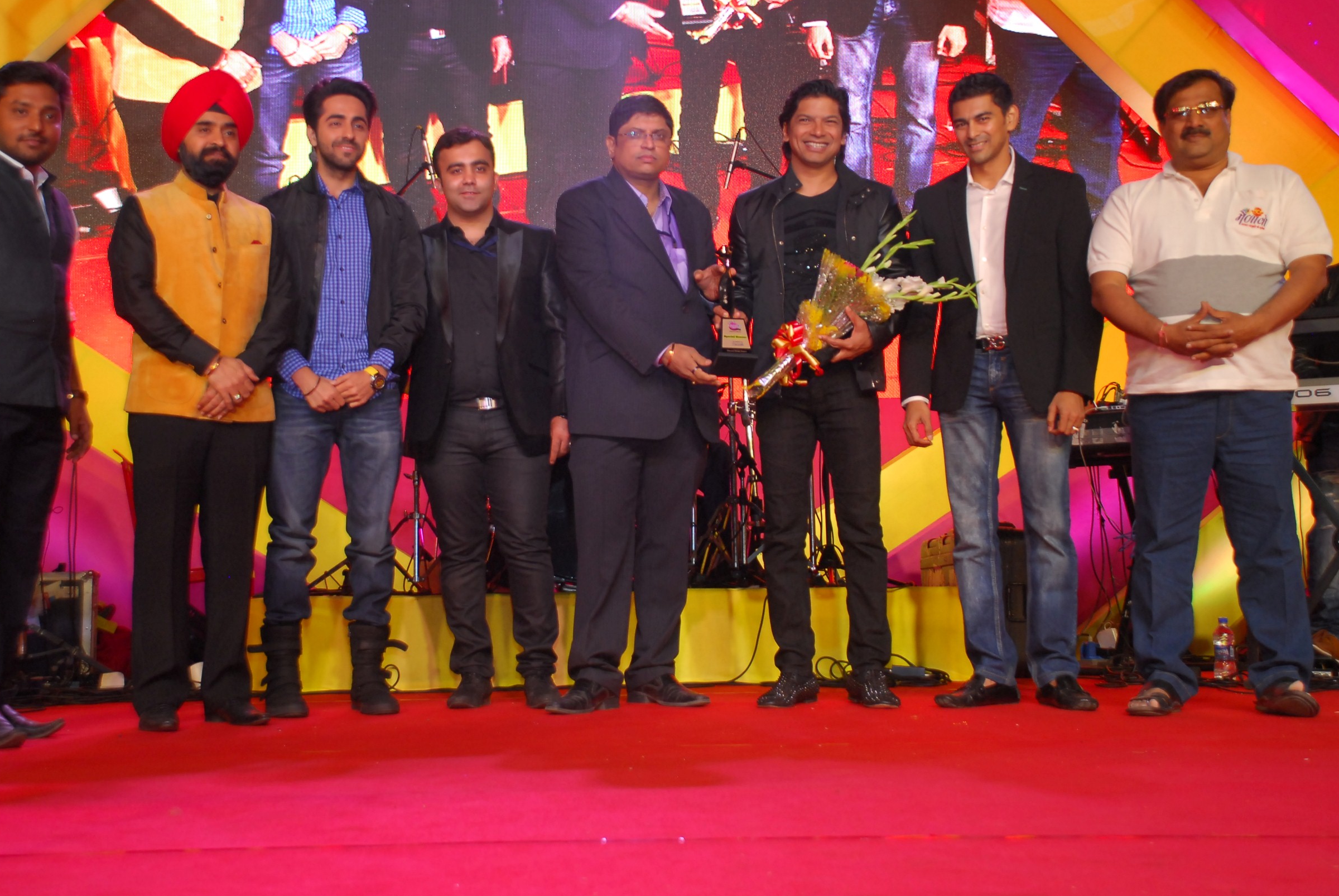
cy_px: 404
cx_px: 620
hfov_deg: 36.8
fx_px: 2011
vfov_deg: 25.1
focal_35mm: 54
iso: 400
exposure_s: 1/80
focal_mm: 32
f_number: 4.2
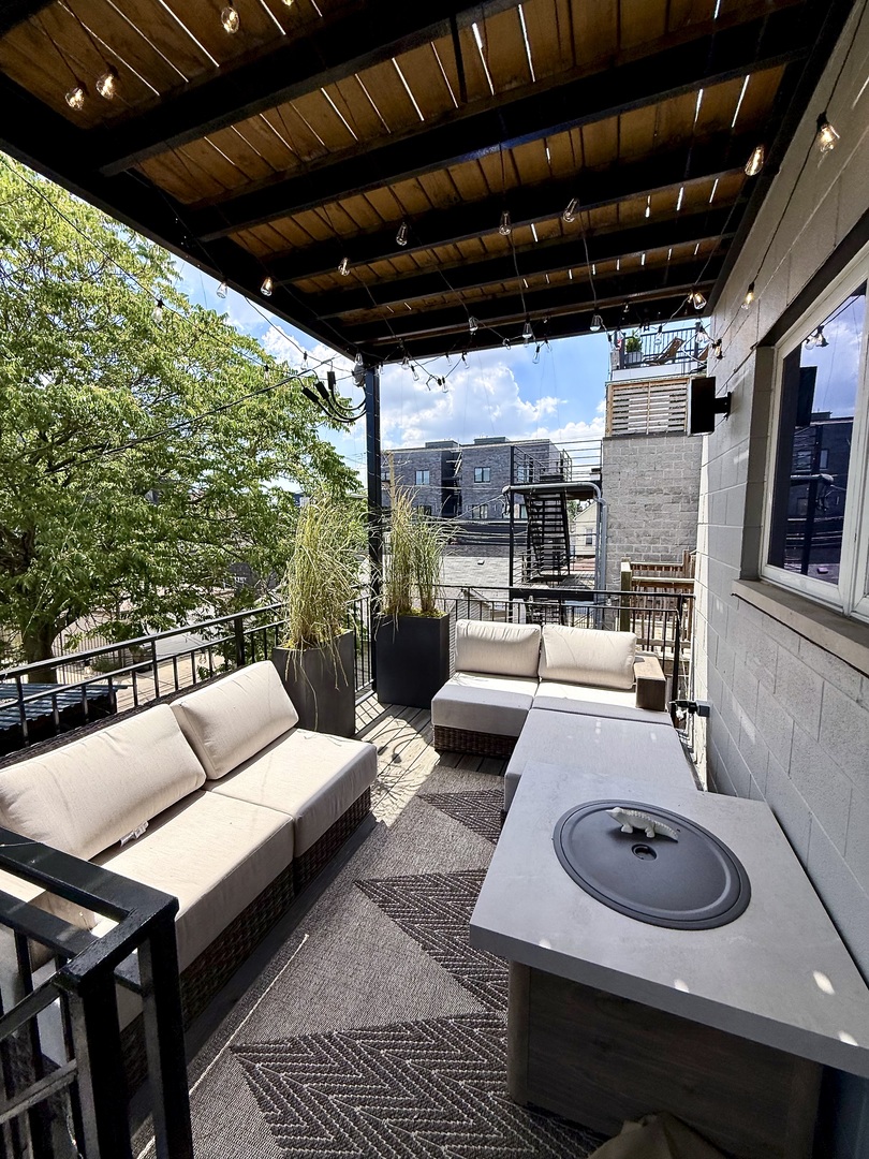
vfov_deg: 102.1
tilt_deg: -11.0
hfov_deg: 85.7
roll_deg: -1.7
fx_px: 469
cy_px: 580
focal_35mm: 14
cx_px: 434
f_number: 2.2
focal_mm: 2.22
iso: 50
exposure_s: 1/1464
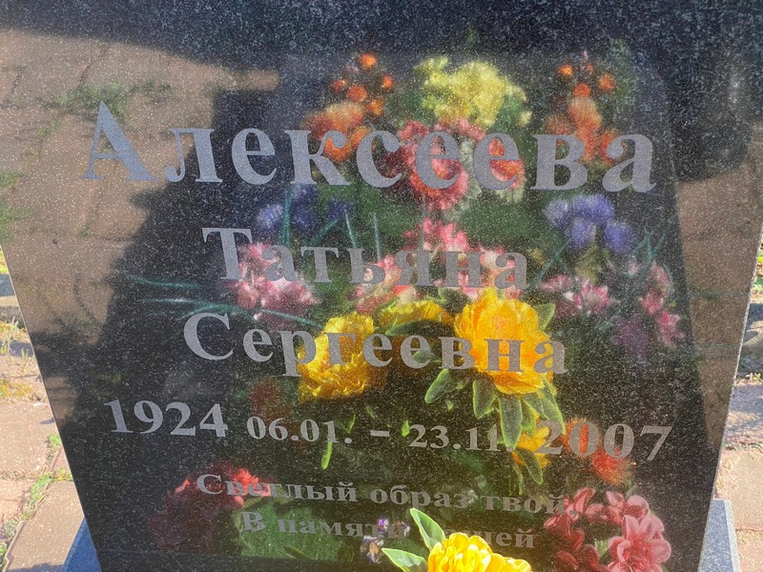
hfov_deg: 36.8
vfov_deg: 28.0
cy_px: 286
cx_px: 382
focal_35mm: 52
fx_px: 1146
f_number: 2
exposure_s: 1/320
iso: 20
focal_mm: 6
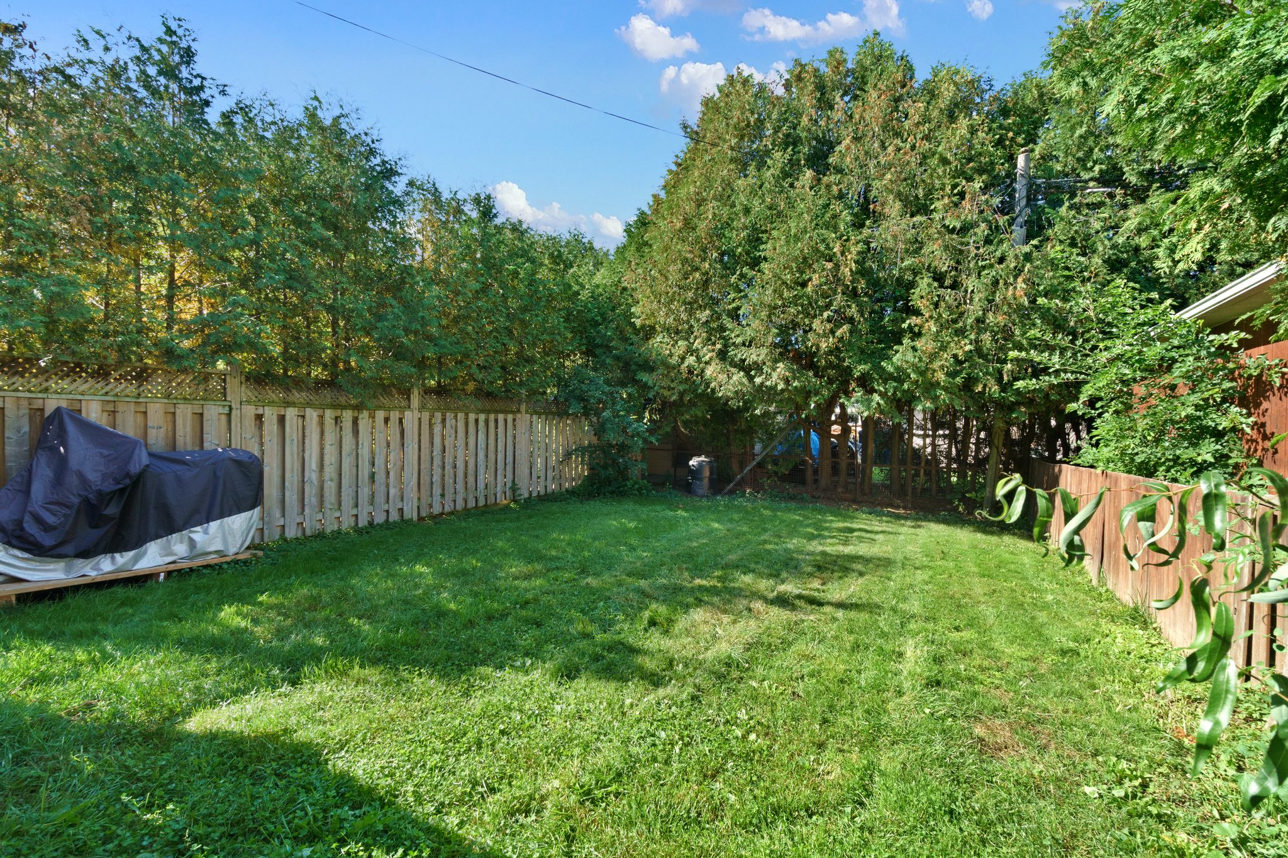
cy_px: 429
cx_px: 644
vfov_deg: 77.3
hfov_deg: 100.4
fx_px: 537
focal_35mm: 15
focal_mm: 10
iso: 640
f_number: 10
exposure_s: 1/100
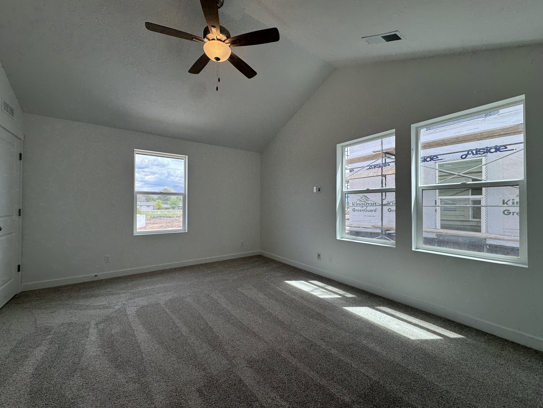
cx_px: 272
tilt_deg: +0.6
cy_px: 204
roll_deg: -0.1
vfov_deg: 85.7
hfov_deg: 102.1
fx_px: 220
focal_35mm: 14
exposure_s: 1/229
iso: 40
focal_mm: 2.22
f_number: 2.2
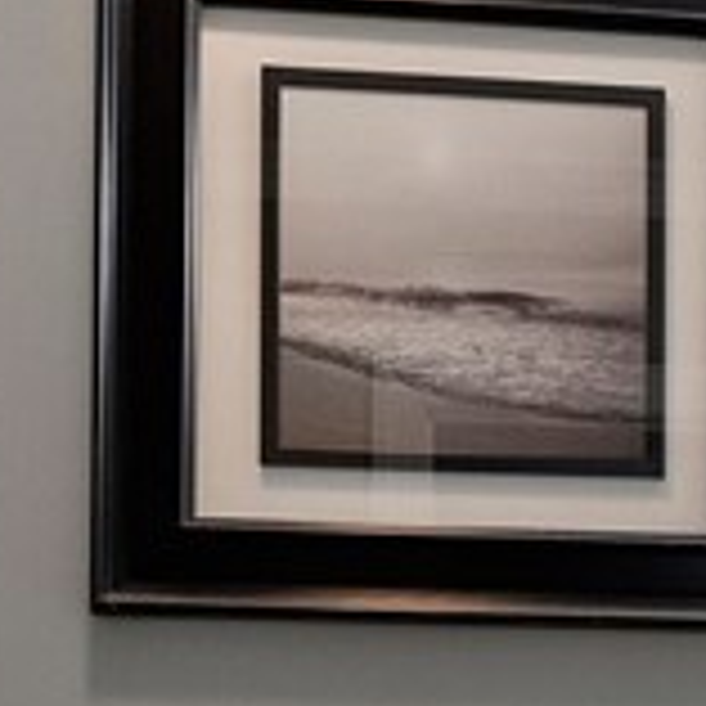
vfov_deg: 17.1
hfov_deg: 17.3
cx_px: 933
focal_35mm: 94
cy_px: 994
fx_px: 2169
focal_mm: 16
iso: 1000
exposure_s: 1/13
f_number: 8
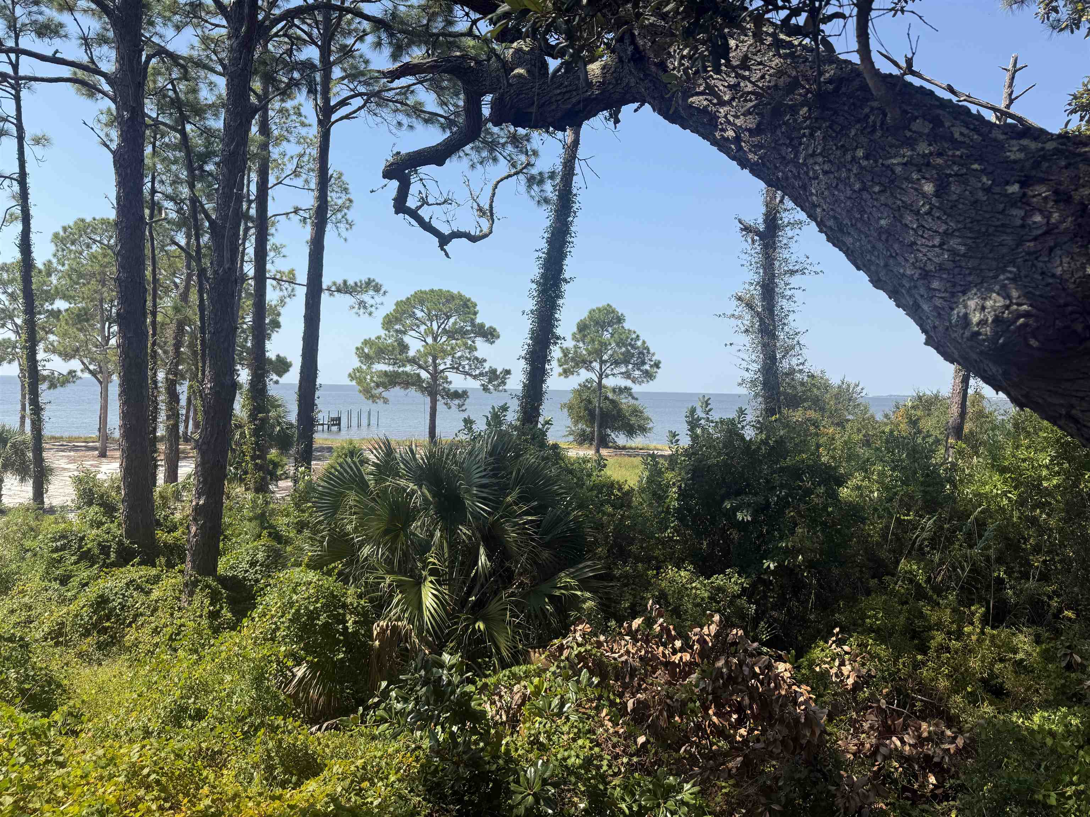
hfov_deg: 71.6
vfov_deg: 56.8
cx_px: 545
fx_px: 756
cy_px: 408
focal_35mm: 24
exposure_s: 1/3279
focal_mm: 6.76
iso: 80
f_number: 1.78
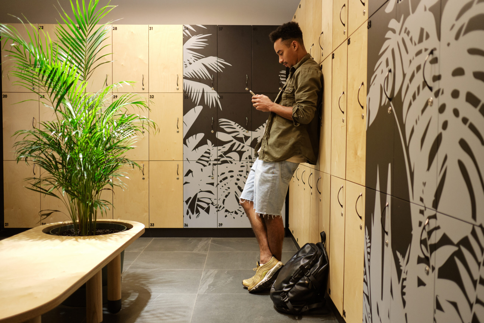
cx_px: 242
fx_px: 471
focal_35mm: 35
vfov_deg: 37.9
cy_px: 162
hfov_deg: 54.4
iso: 640
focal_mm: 23
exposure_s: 1/200
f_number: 2
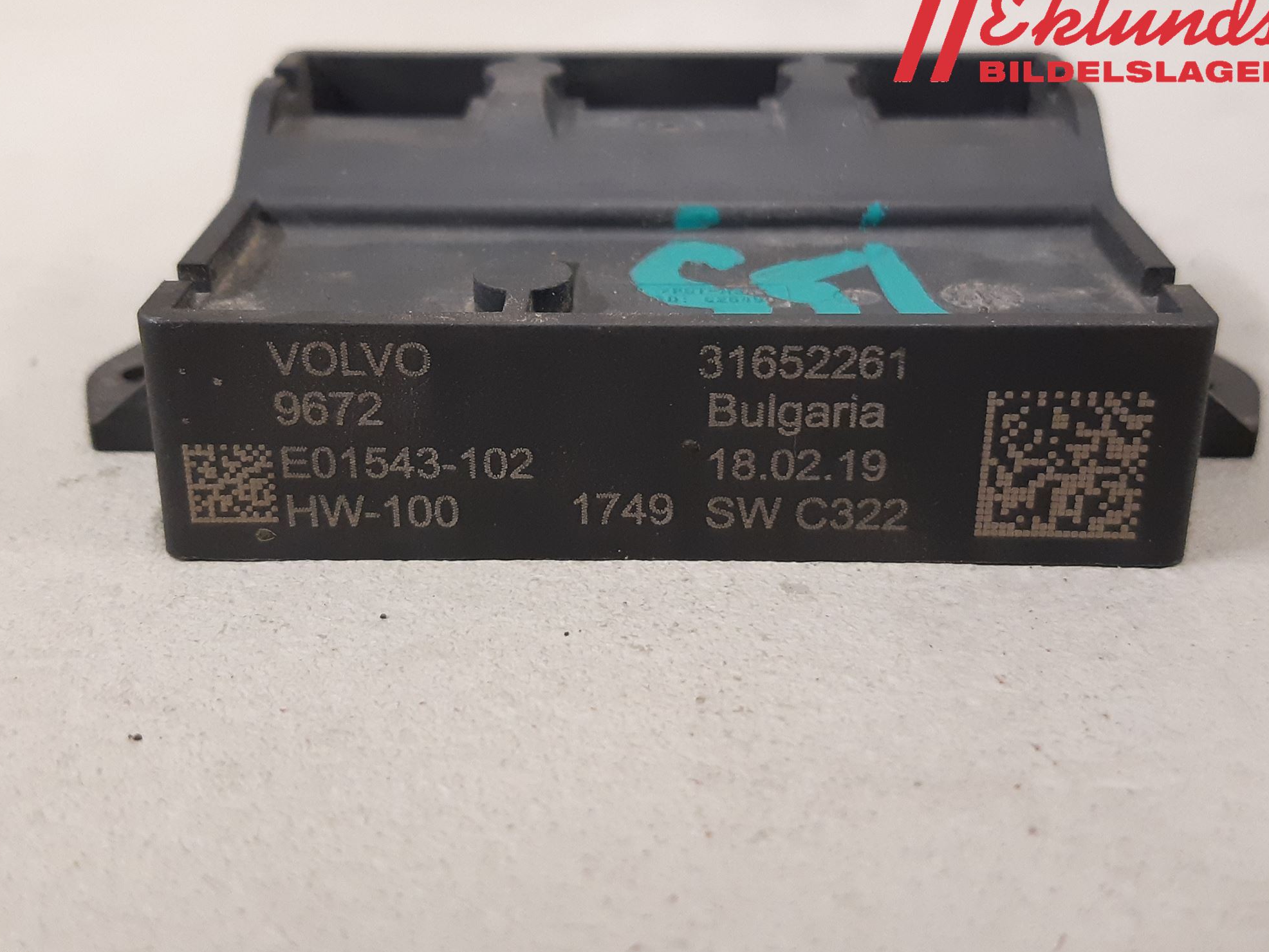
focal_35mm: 27
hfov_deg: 65.3
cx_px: 629
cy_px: 467
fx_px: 990
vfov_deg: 51.4
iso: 250
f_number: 1.7
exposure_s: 1/50
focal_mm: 3.93
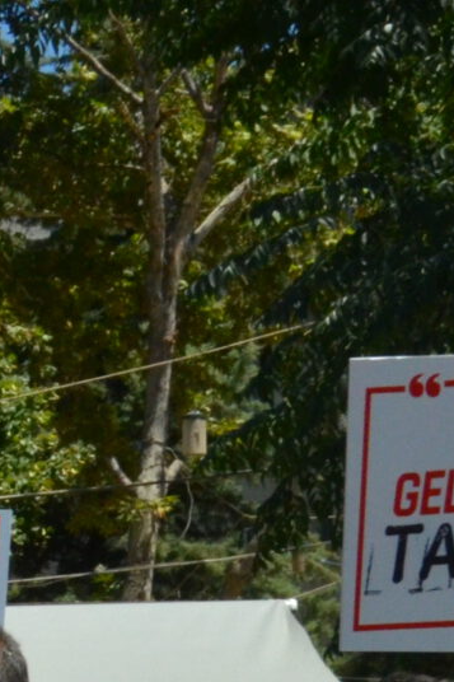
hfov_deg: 6.8
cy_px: 1028
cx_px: -837
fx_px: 3520
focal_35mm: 186
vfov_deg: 10.7
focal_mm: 26
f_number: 16
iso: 1600
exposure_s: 1/1000
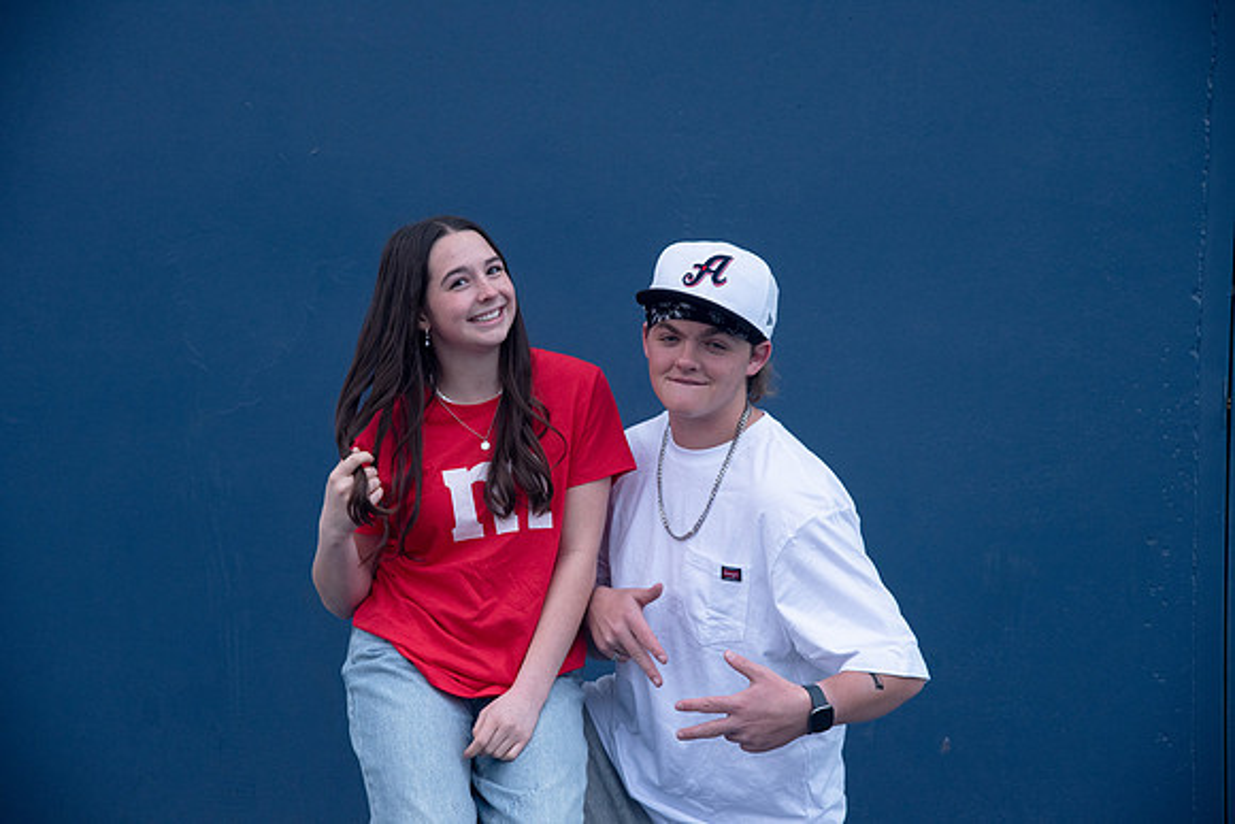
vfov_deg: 14.9
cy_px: 412
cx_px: 618
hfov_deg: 22.1
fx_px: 3157
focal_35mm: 92
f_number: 5.6
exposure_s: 1/125
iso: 500
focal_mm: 92
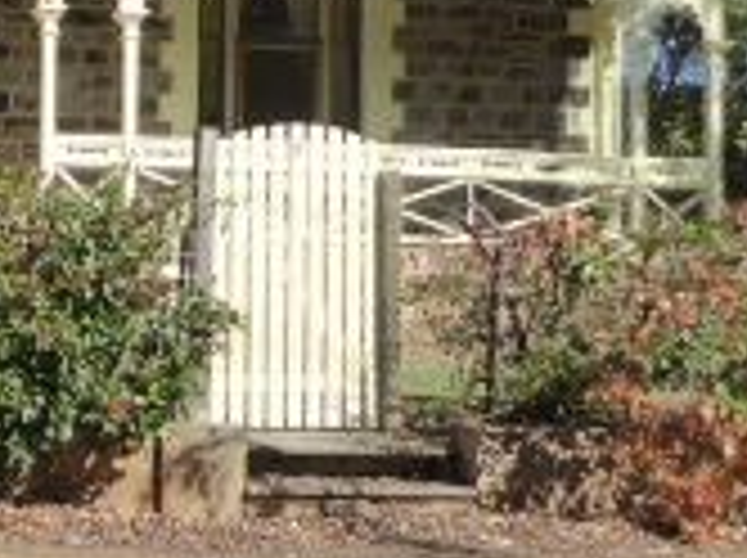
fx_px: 2413
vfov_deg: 13.2
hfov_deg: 16.0
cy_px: 184
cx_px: -396
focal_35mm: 112
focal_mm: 5
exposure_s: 1/800
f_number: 3.5
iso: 160
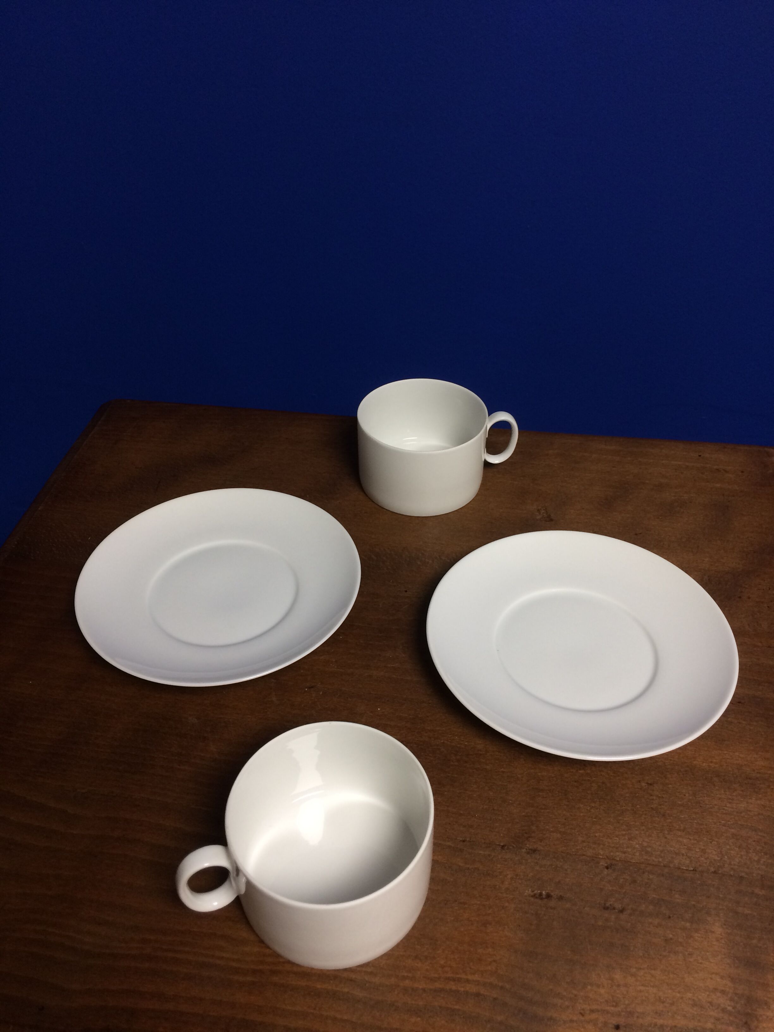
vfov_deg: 61.7
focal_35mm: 29
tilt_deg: -42.5
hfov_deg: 48.2
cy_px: 516
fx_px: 865
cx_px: 387
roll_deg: +2.2
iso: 64
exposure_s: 1/33
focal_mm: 4.15
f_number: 2.2
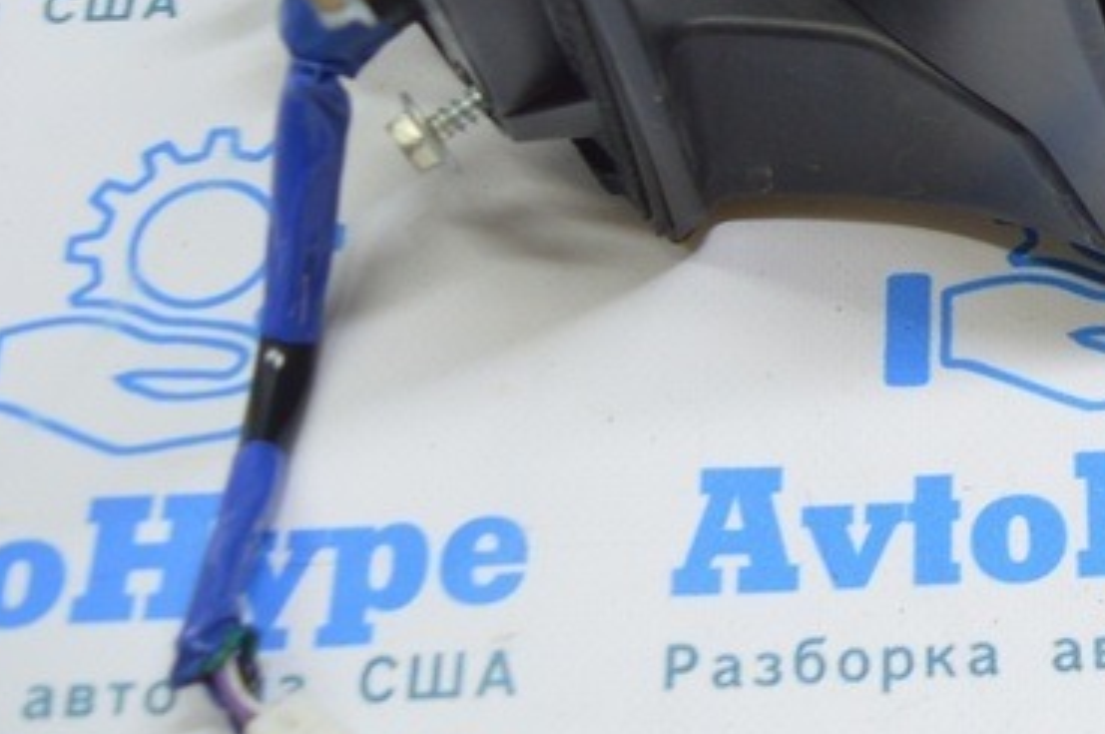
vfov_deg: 15.4
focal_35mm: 87
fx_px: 2679
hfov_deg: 22.1
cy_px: 82
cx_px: 1198
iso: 400
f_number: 3.8
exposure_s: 1/50
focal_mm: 21
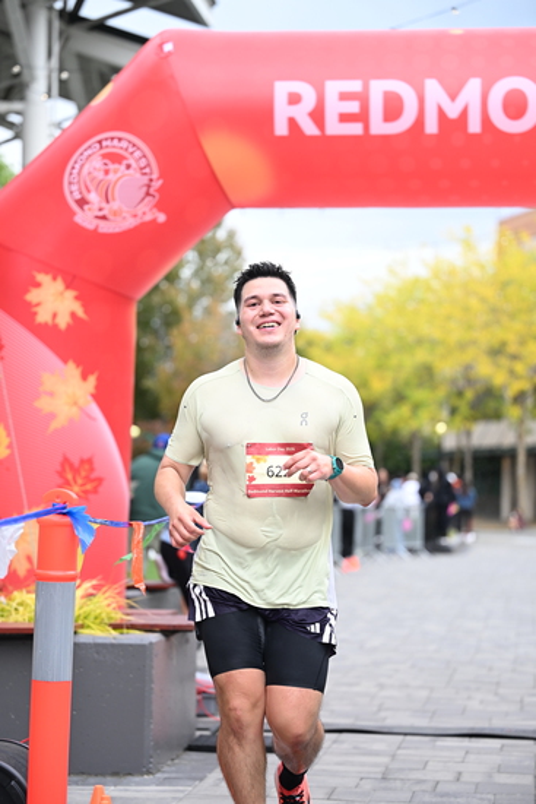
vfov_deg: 22.9
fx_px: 1986
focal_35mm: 89
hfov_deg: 15.4
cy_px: 402
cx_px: 268
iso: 640
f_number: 2.8
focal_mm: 89
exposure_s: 1/1600
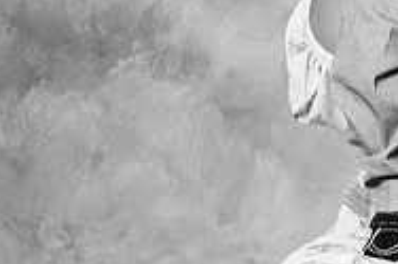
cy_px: -18
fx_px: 6340
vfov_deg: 2.4
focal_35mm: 574
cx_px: 472
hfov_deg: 3.6
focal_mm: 80
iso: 200
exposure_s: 1/125
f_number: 5.6
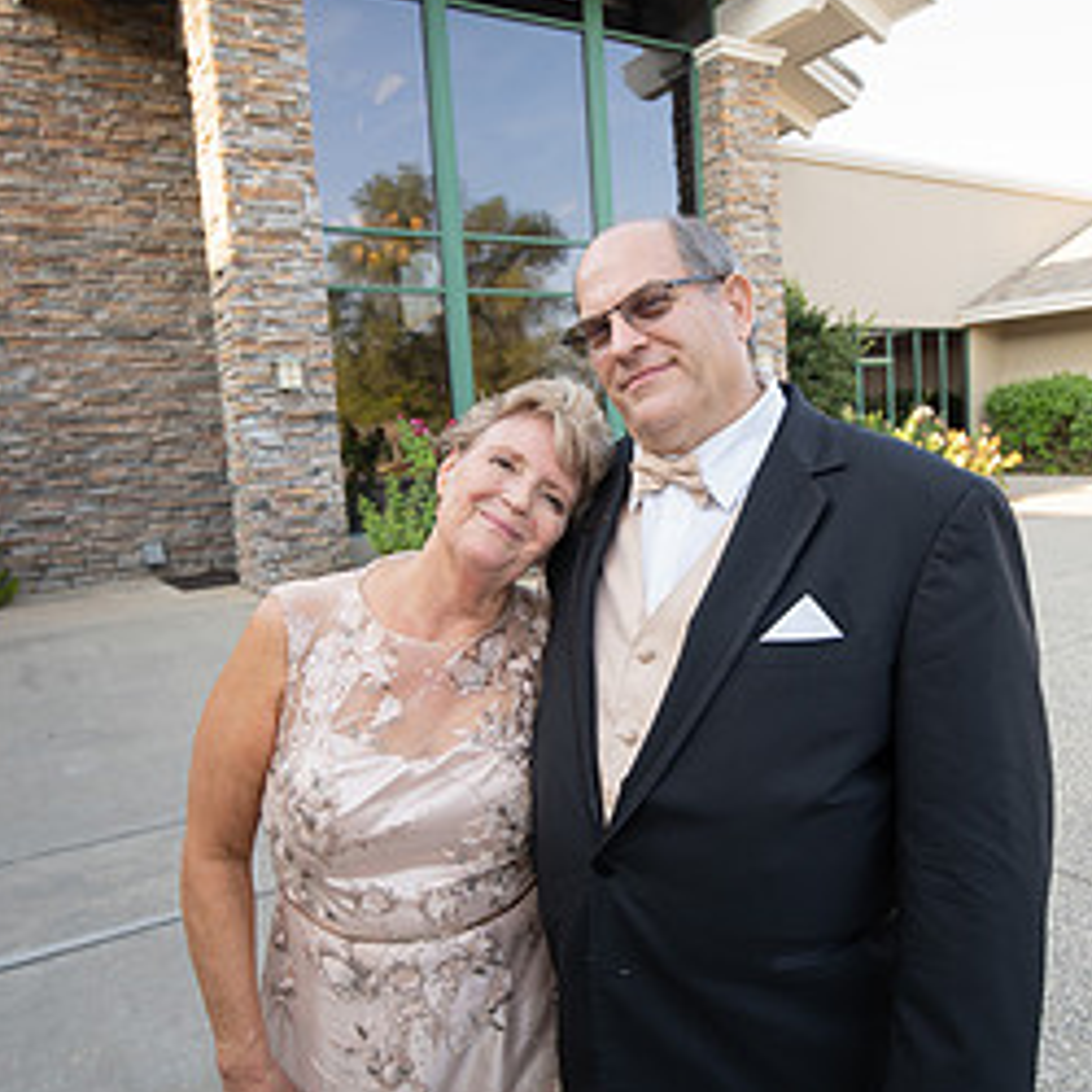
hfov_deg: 60.9
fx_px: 928
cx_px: 563
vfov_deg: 60.9
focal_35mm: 26
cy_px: 529
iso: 320
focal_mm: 17
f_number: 5.6
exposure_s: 1/250
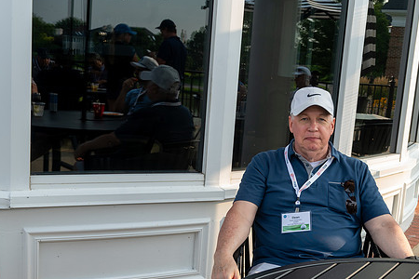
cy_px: 176
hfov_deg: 38.4
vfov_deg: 26.4
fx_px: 594
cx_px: 286
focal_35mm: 51
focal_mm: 31.5
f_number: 6.3
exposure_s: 1/125
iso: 250
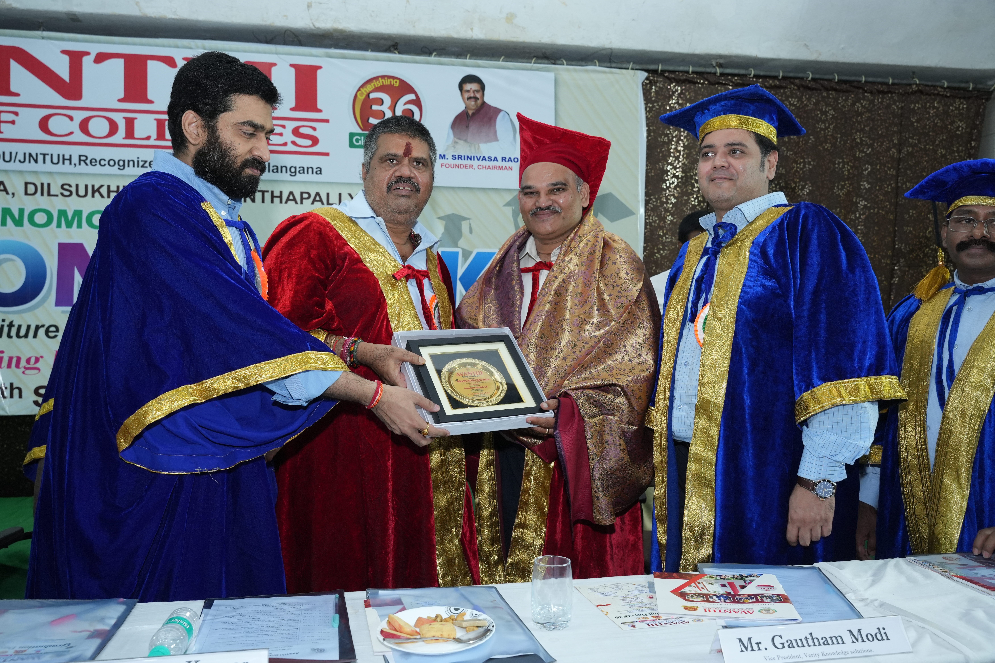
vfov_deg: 43.1
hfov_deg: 61.3
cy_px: 332
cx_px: 498
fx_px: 840
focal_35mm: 30
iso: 1600
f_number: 5.6
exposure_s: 1/125
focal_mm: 30.4
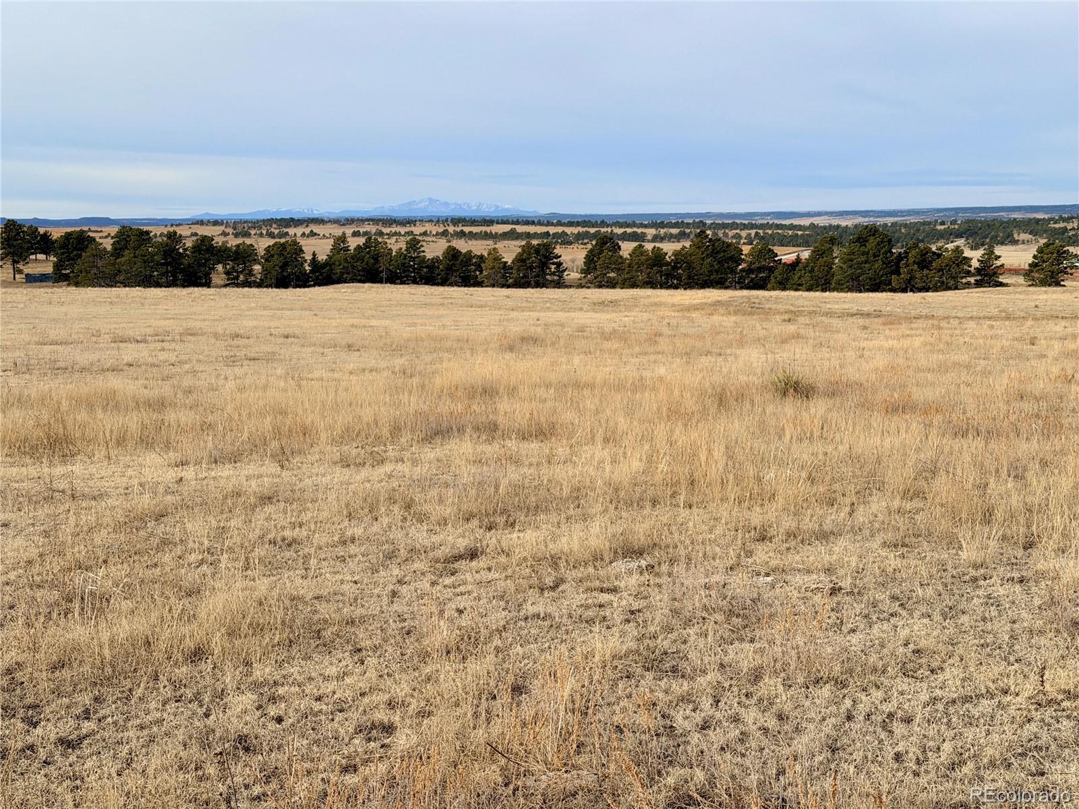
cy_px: 404
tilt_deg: -7.2
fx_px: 1496
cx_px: 540
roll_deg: +1.1
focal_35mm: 48
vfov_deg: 30.3
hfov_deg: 39.7
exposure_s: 1/2577
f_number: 1.78
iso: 64
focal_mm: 6.76
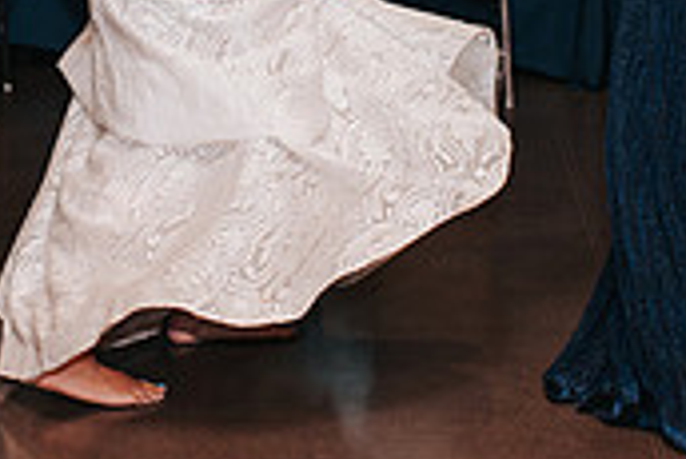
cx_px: 174
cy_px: -78
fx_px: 2746
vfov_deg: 9.4
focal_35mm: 144
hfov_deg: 14.2
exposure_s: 1/200
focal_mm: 35
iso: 1000
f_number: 2.8
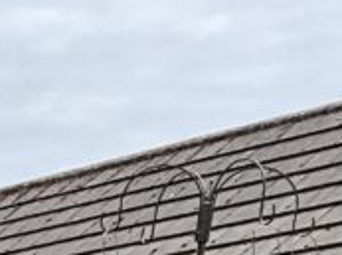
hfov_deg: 9.6
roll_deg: +3.4
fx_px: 1696
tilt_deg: -6.0
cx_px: -581
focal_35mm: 172
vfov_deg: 7.8
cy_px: 658
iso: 25
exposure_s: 1/781
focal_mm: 3
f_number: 1.8
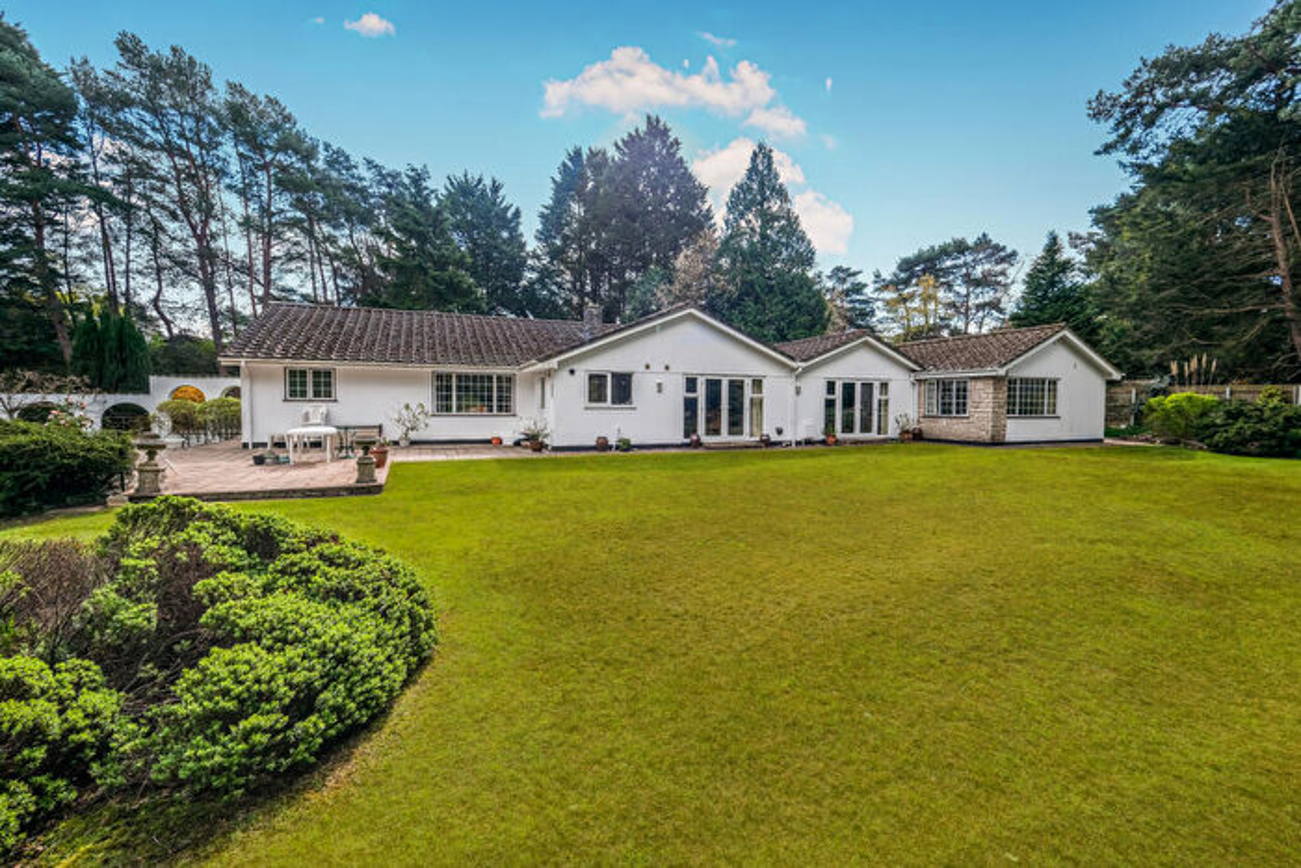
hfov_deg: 100.4
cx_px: 650
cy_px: 434
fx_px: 542
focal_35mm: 15
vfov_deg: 77.4
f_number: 5.6
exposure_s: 1/220
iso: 160
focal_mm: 10
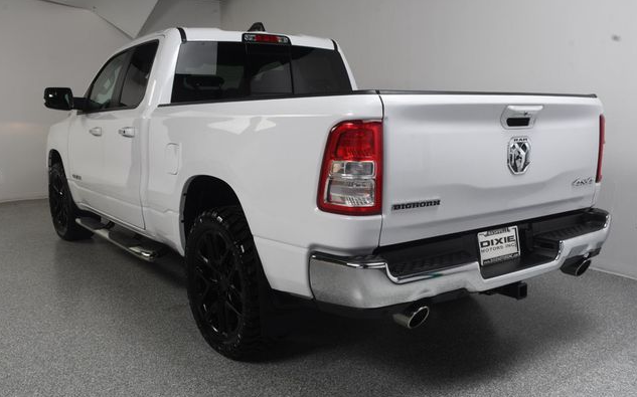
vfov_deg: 37.2
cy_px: 196
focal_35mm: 34
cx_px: 316
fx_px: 590
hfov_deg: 56.7
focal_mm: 22
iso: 100
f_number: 11
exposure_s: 1/160
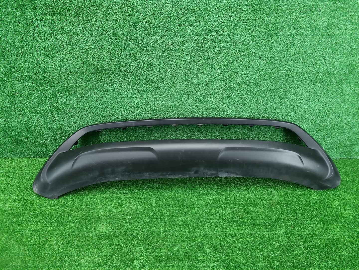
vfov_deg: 53.1
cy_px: 135
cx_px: 180
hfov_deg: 67.3
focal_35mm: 26
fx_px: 270
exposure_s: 1/50
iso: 294
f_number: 1.8
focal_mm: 5.4
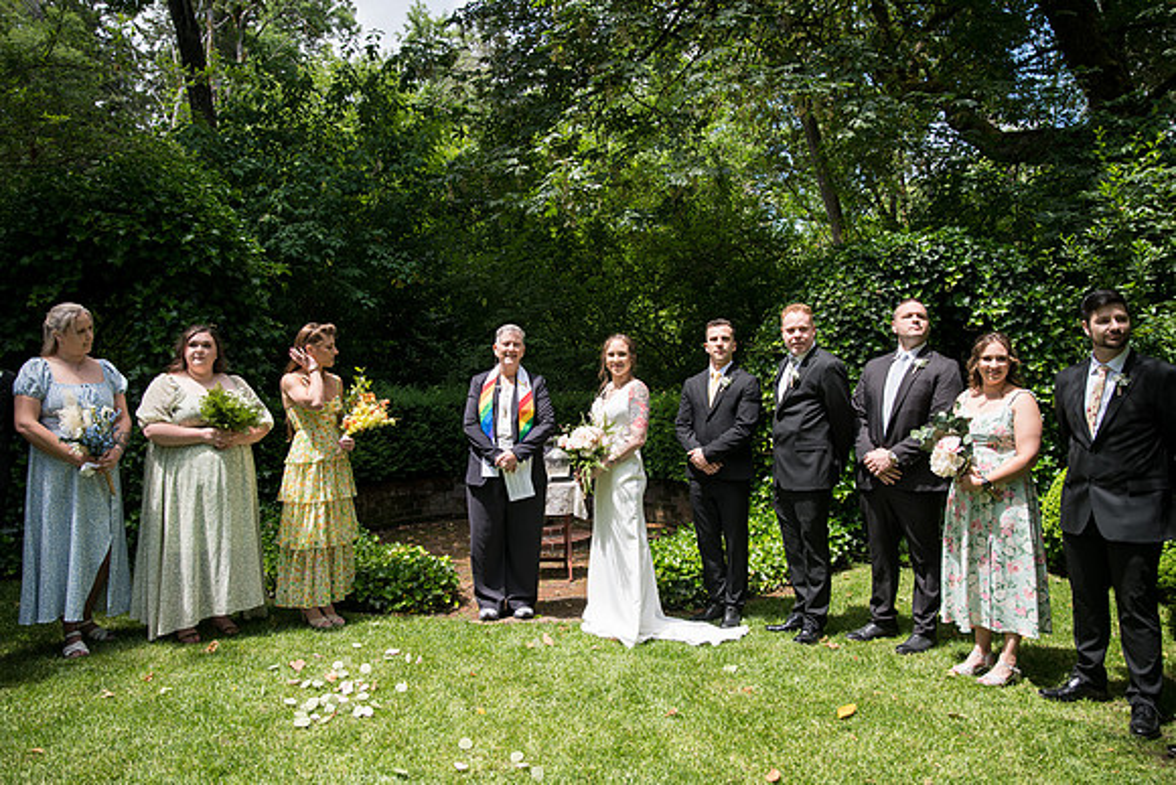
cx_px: 588
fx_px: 915
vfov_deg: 46.4
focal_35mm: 28
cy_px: 392
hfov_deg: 65.5
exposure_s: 1/400
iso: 160
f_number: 4
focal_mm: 28
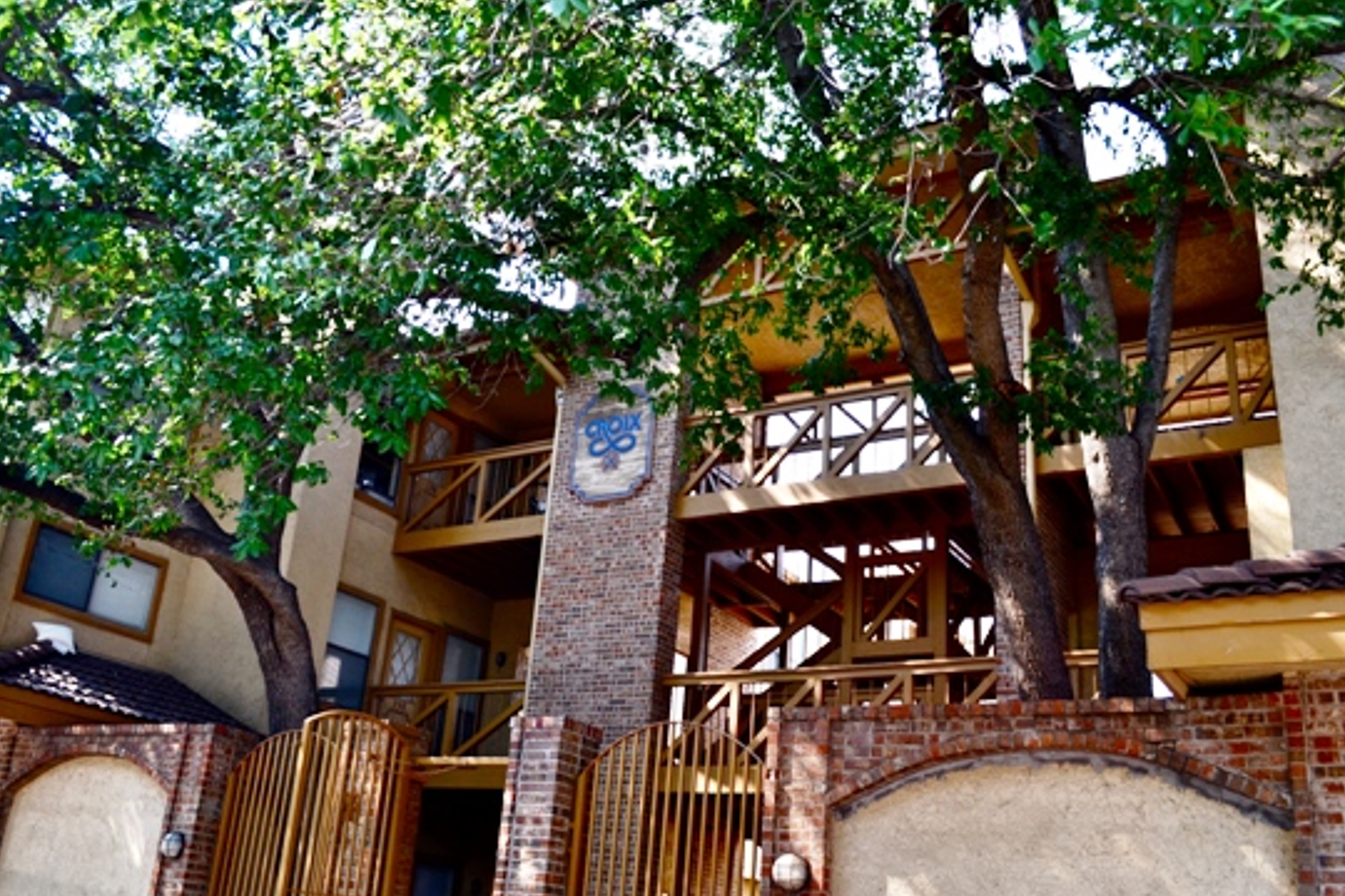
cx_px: 650
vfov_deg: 41.1
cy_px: 469
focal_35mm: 32
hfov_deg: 58.7
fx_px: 1195
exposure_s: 1/125
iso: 200
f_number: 5.6
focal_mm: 18
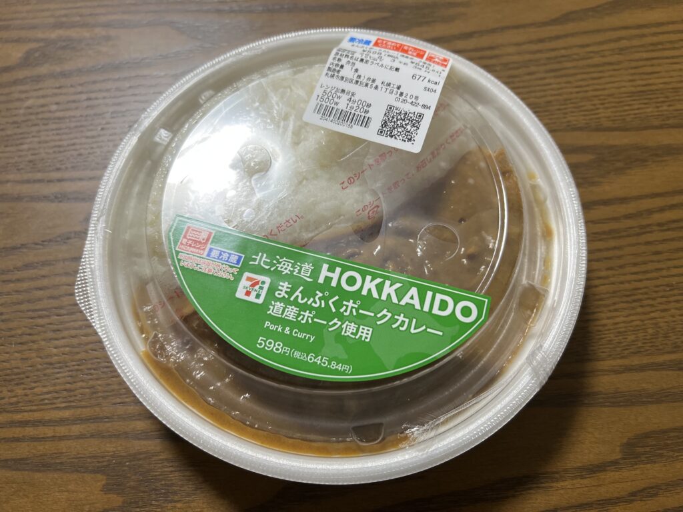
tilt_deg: -67.9
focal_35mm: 26
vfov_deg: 53.1
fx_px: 513
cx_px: 342
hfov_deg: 67.3
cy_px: 256
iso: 100
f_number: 1.5
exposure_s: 1/100
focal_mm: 5.7
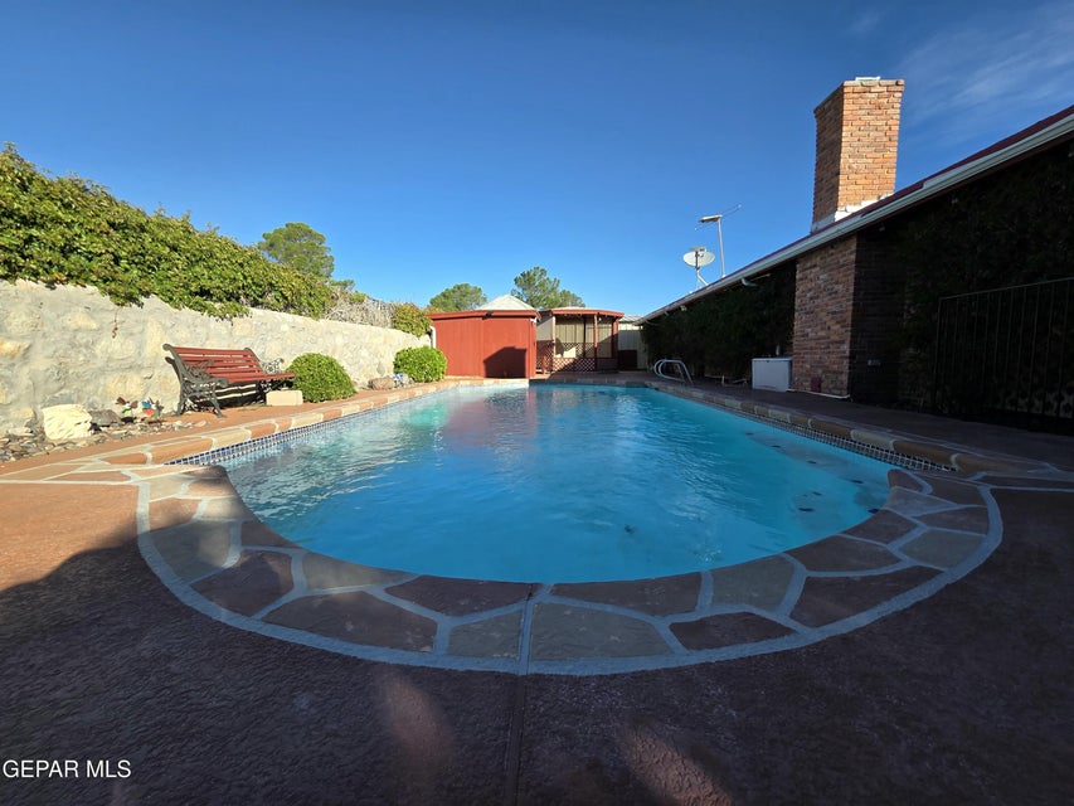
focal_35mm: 13
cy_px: 403
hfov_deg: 106.2
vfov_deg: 89.9
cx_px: 537
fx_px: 403
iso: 50
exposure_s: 1/1258
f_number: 2.2
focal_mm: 2.2
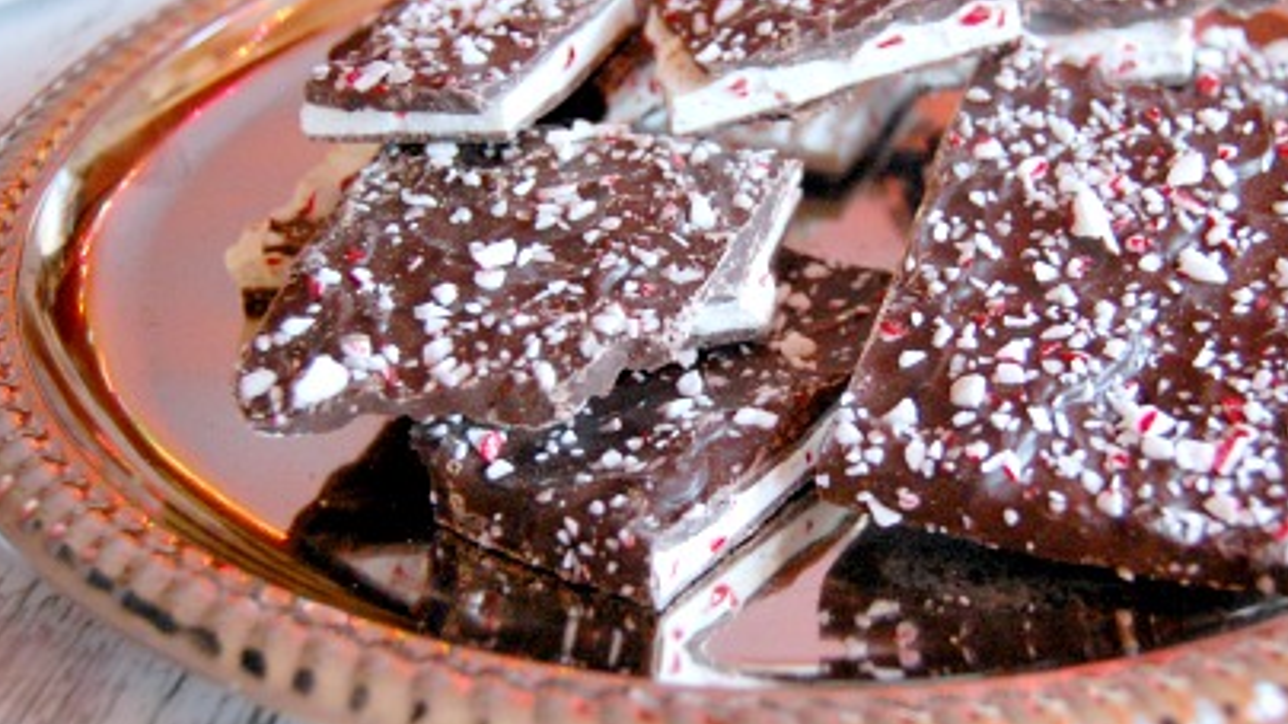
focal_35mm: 56
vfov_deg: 21.4
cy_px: 314
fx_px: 1912
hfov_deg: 37.1
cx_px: 775
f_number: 4
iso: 1600
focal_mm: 24
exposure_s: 1/4
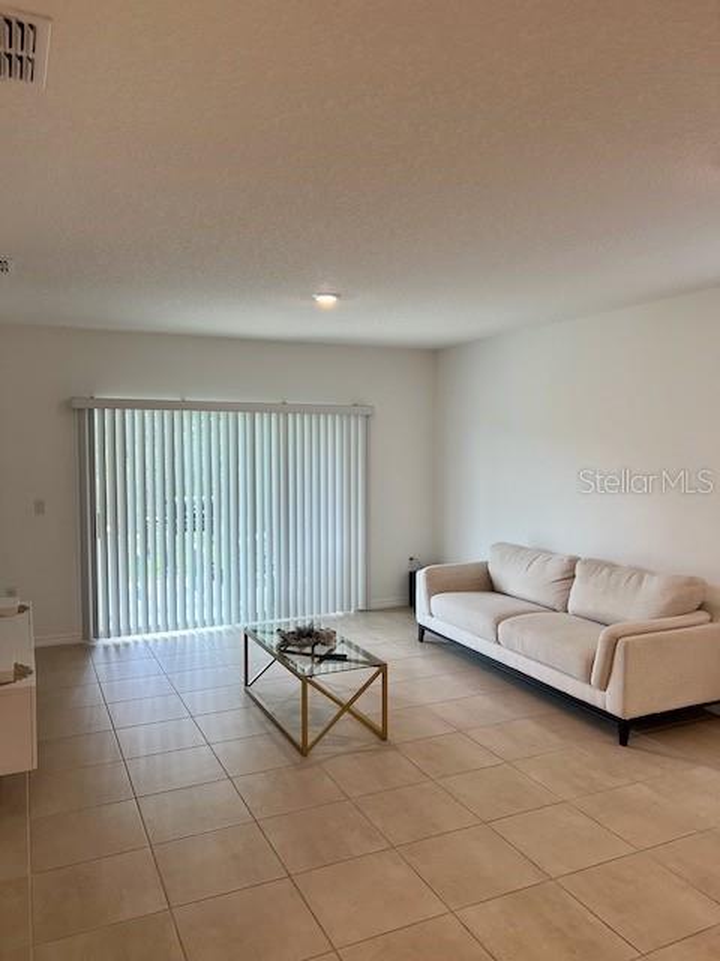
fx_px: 721
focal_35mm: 26
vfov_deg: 67.3
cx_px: 360
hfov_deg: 53.1
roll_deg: -0.2
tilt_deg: -3.2
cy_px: 480
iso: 50
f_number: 1.5
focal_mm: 5.7
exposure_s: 1/120
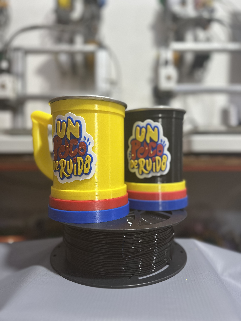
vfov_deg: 71.6
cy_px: 160
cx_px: 120
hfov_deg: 56.8
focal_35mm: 24
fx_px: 223
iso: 250
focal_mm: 6.86
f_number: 1.78
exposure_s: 1/50
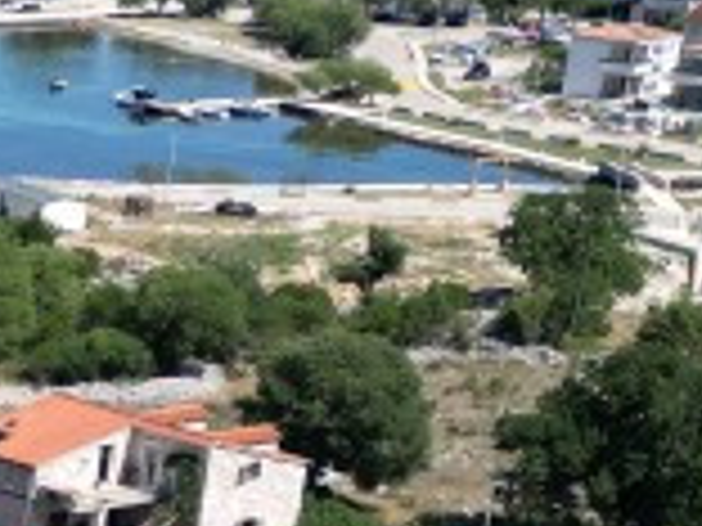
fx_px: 2657
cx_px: -925
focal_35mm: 131
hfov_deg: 12.3
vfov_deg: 11.1
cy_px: 665
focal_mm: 6.72
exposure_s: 1/2500
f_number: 1.7
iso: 100
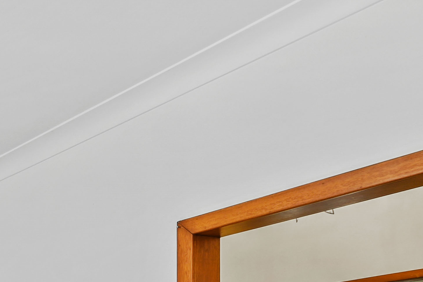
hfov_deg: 23.6
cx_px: -278
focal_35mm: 58
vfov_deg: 20.0
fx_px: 682
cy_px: 428
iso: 100
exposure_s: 1/2
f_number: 7.1
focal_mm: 14
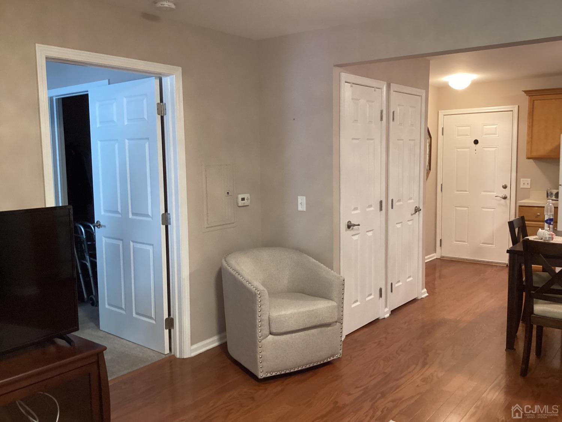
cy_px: 211
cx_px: 281
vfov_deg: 45.4
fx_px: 503
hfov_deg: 58.4
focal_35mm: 31
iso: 320
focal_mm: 3.3
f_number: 2.4
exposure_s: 1/50
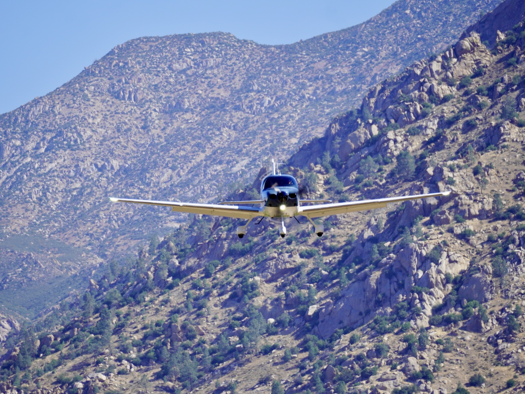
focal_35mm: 471
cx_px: 250
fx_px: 7143
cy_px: 197
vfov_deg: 3.2
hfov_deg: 4.2
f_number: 6.3
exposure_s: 1/500
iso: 125
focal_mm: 288
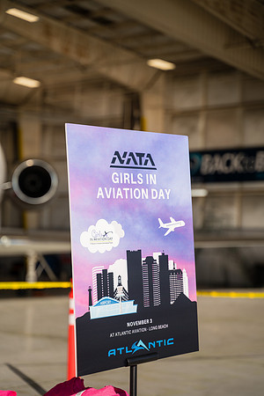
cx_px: 132
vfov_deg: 27.0
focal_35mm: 75
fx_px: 825
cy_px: 198
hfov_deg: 18.2
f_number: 3.2
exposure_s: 1/1600
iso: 100
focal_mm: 75
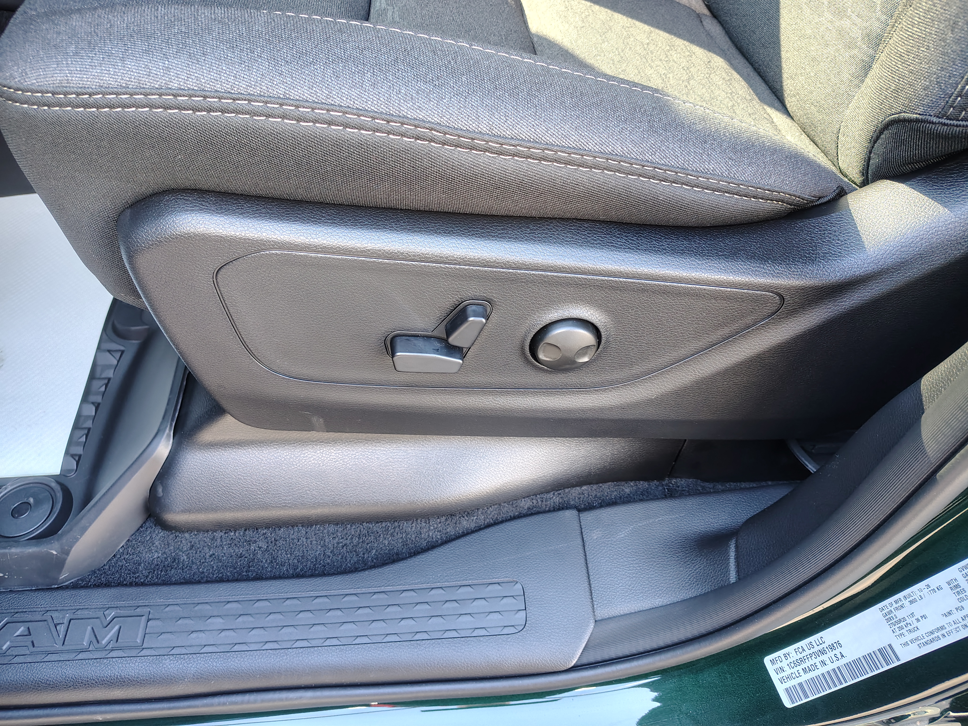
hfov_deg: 71.6
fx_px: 671
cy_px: 363
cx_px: 484
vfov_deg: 56.8
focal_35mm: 24
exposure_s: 1/80.5
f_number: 1.8
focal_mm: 5.56
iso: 848
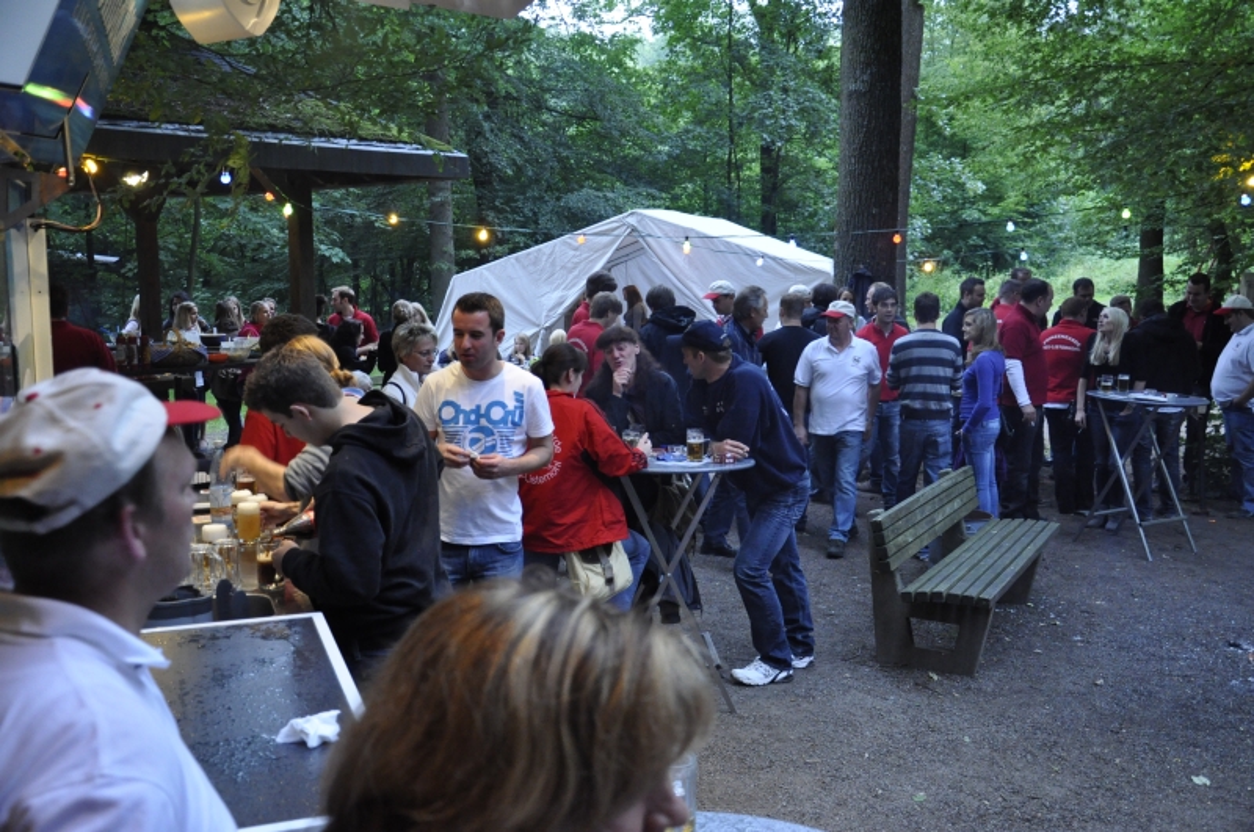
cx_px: 627
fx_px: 1252
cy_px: 416
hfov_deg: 53.2
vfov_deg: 36.8
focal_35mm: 36
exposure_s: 1/40
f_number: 3.8
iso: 2000
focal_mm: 24
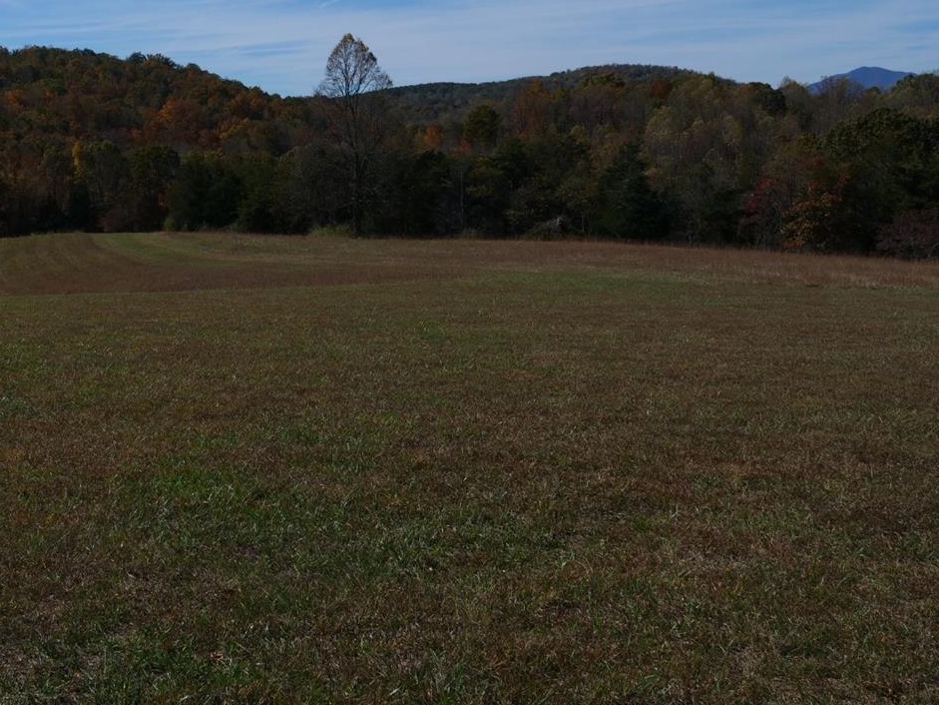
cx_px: 213
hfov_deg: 36.4
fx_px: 1384
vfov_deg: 28.4
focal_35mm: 51
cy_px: 251
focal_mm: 16
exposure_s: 1/800
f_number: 9
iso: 200
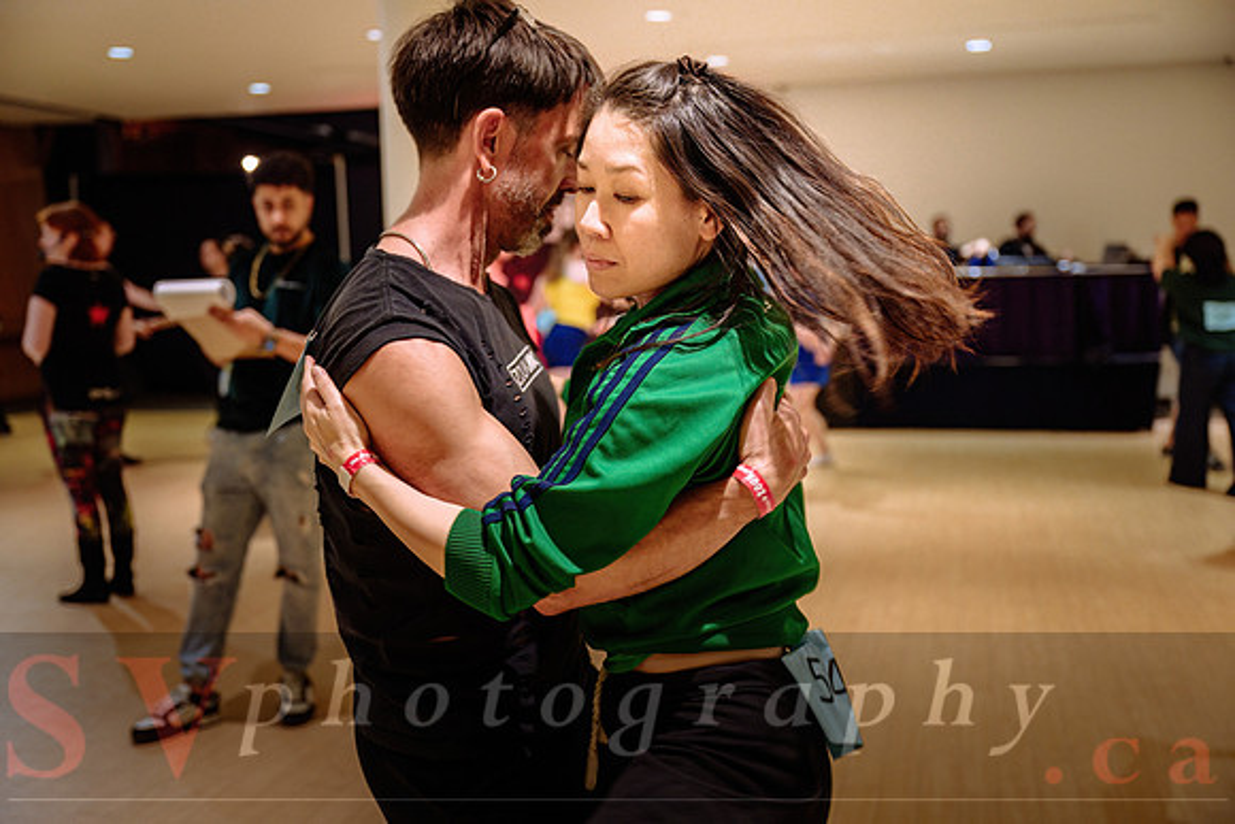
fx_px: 1338
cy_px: 412
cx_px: 618
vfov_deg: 34.2
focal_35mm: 39
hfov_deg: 49.5
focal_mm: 39
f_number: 2.8
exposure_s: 1/125
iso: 1600
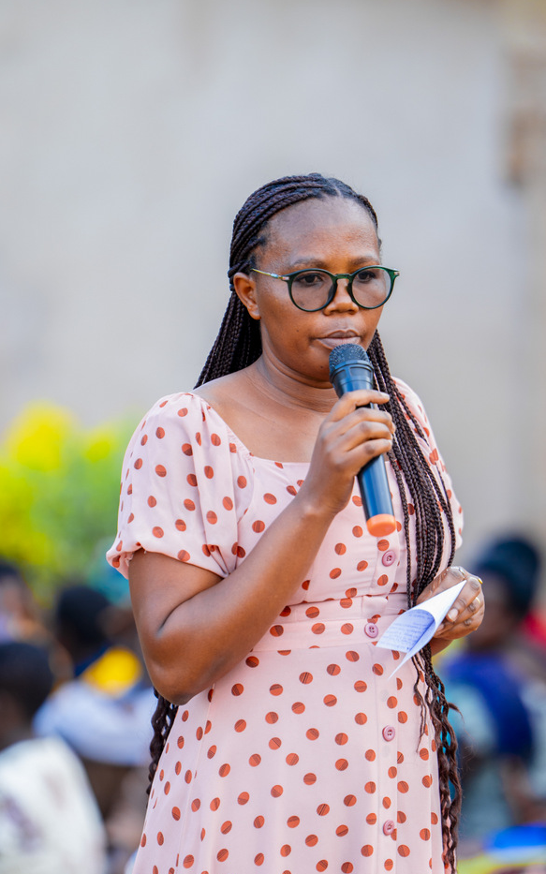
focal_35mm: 177
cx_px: 321
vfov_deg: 11.8
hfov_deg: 7.4
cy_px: 528
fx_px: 4215
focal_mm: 135
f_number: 2
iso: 400
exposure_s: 1/500
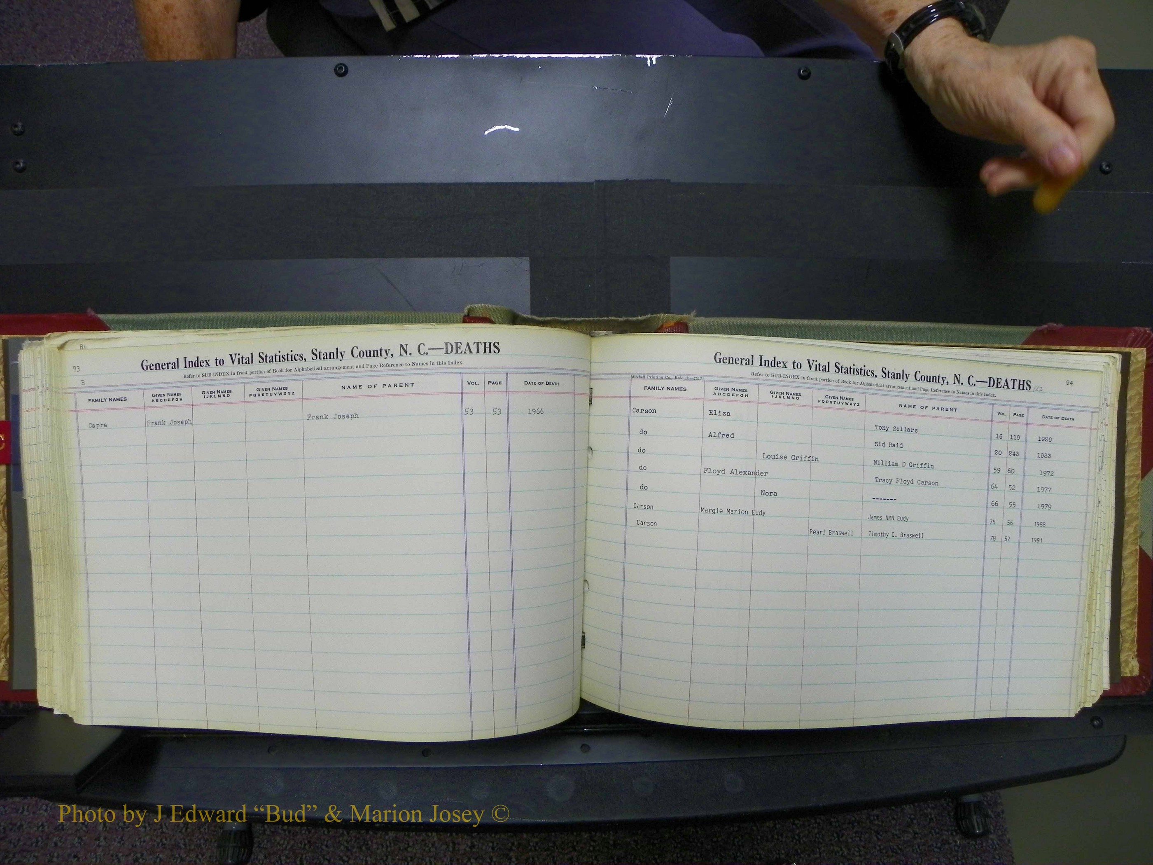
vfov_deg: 53.1
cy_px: 432
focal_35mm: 26
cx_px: 576
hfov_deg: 67.3
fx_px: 866
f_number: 2.8
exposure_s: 1/30
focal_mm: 4.6
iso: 100
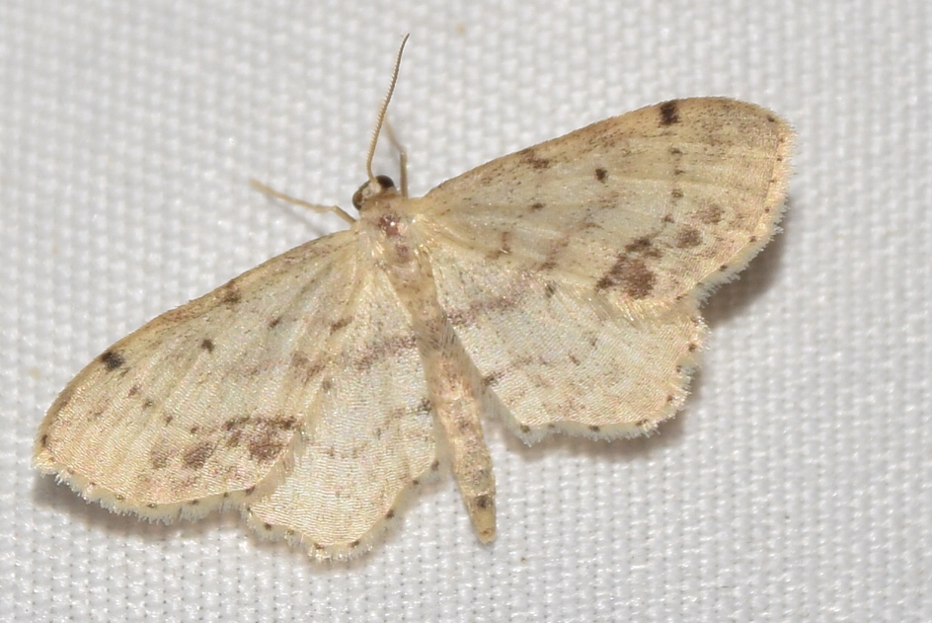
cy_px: 311
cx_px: 466
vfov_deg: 6.5
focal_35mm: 213
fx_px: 5518
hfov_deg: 9.7
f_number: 13
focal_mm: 140
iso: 100
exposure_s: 1/160
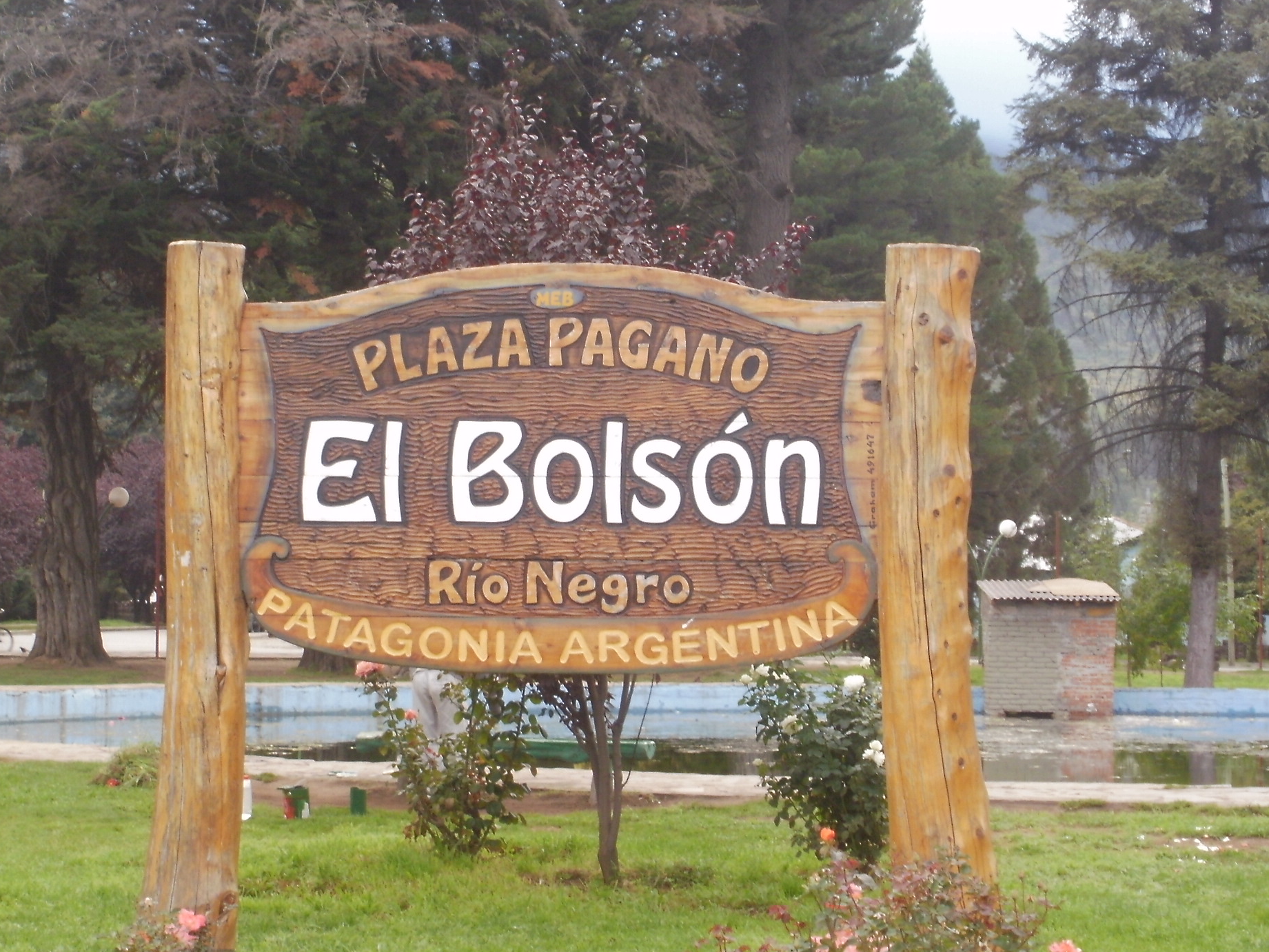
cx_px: 489
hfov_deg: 22.0
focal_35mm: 89
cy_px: 508
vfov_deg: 16.6
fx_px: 3263
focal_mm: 11.2
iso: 125
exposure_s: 1/40
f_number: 4.6
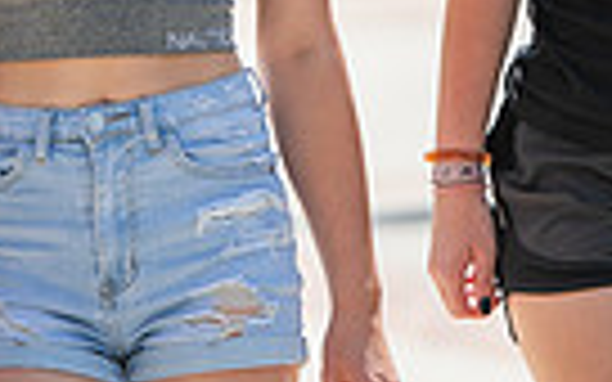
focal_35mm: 566
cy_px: -258
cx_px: 572
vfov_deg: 2.3
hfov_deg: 3.7
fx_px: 9440
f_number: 4
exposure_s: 1/400
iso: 64
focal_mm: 130
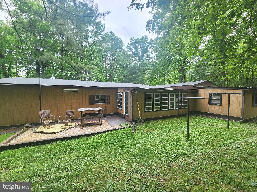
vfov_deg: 89.9
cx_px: 128
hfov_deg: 106.2
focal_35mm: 13
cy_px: 96
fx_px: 97
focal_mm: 2.2
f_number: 2.2
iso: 50
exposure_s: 1/197
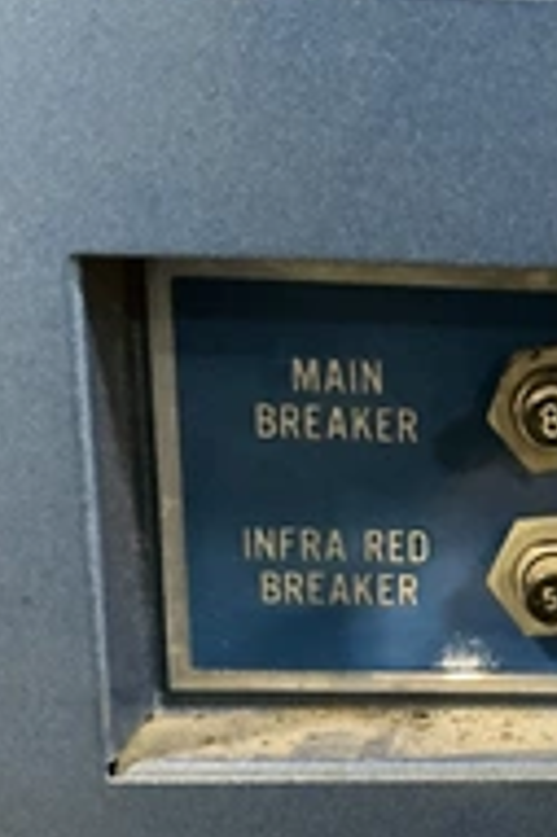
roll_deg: -2.4
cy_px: 557
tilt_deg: -13.4
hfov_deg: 20.3
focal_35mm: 61
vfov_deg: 32.6
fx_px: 1418
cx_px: 724
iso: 500
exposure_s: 1/20
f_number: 1.8
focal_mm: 3
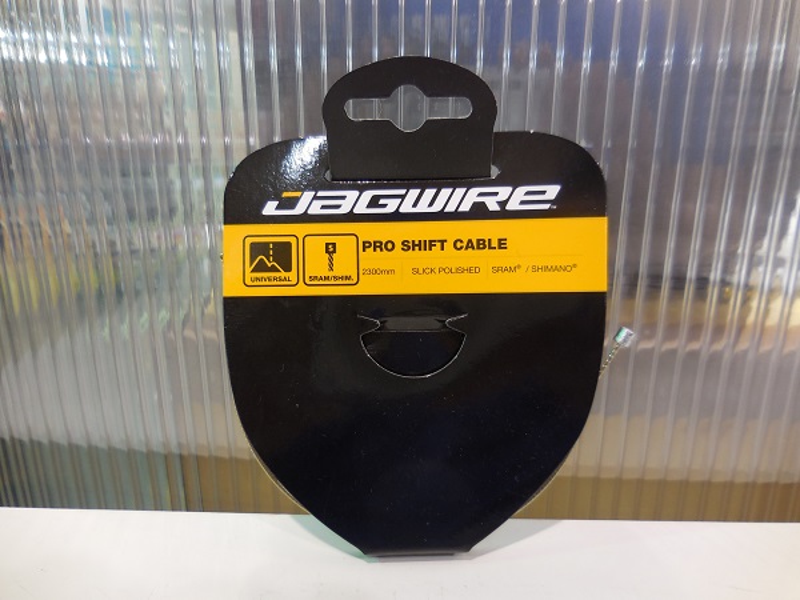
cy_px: 300
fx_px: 578
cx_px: 400
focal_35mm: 25
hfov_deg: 69.4
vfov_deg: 54.9
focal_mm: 4.5
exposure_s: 1/5
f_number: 3.3
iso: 125
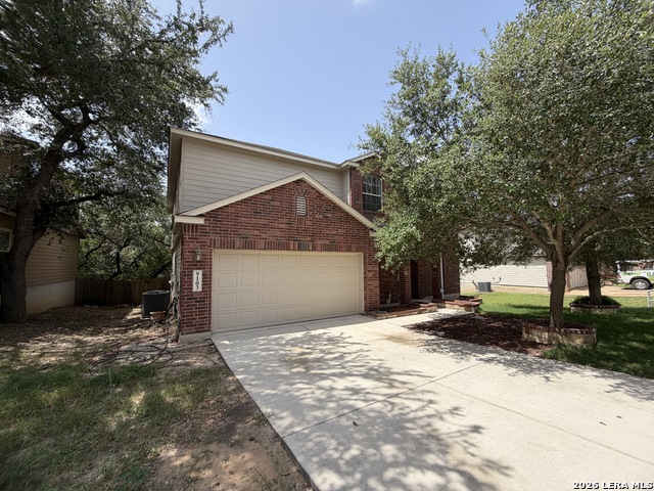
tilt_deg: +4.3
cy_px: 246
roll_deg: +0.3
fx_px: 265
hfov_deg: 102.1
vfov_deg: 85.7
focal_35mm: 14
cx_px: 327
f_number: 2.2
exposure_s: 1/770
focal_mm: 2.22
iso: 32
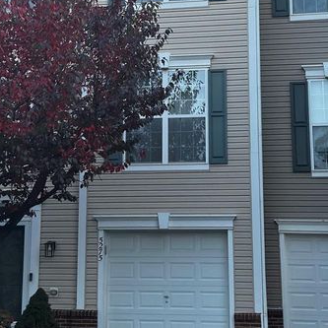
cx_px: 136
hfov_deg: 22.2
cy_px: 94
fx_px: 836
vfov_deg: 22.0
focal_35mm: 78
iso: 320
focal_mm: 6.86
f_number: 1.78
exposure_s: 1/40
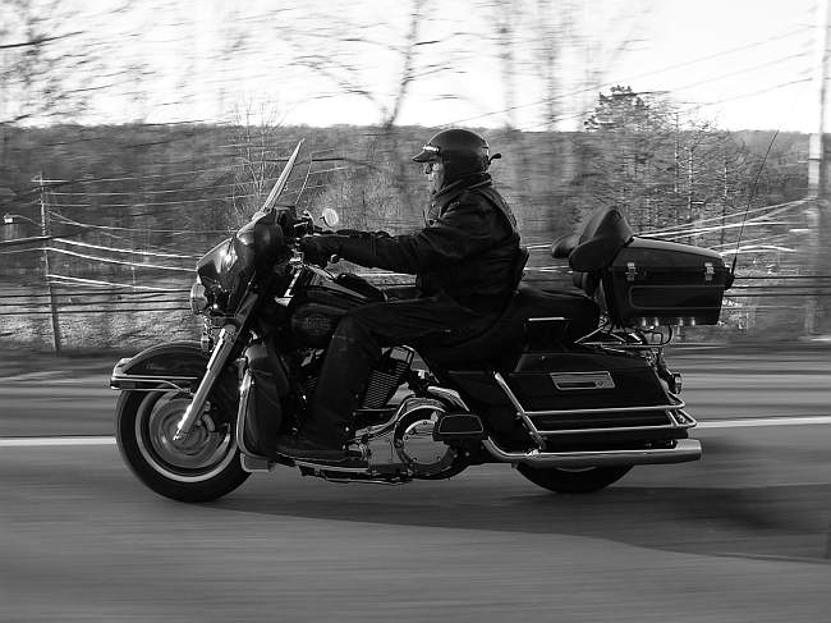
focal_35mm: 38
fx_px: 912
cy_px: 312
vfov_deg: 37.7
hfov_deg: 49.0
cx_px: 416
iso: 50
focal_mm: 5.8
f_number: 4
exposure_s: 1/60
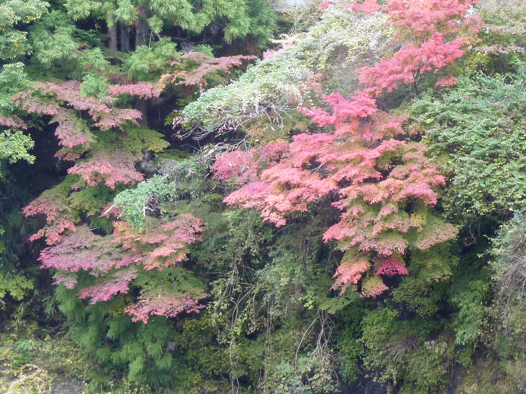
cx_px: 263
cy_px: 197
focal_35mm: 131
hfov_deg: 15.1
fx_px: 1991
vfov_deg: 11.3
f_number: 4.1
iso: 250
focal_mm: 11.9
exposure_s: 1/80
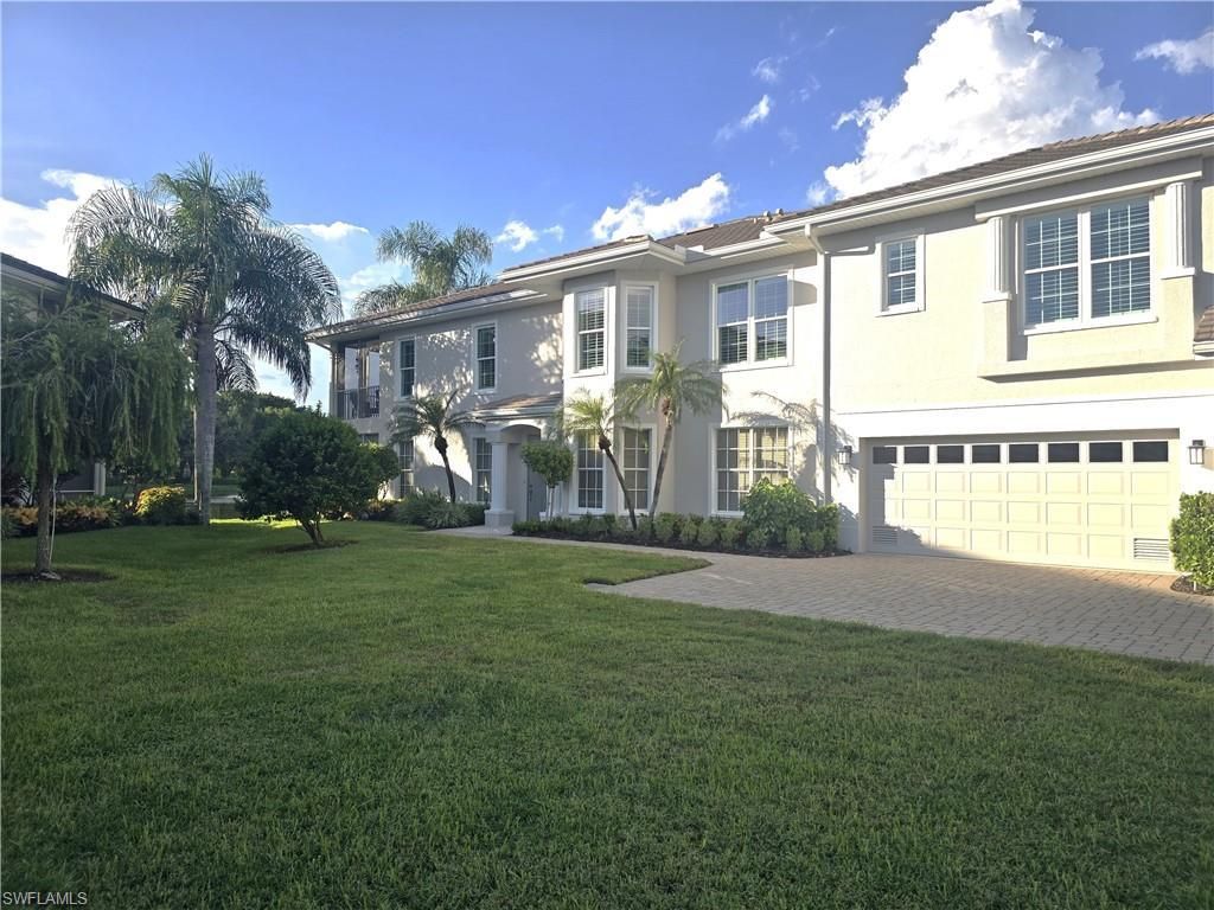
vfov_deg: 58.9
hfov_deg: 73.9
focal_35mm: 23
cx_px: 607
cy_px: 455
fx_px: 807
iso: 12
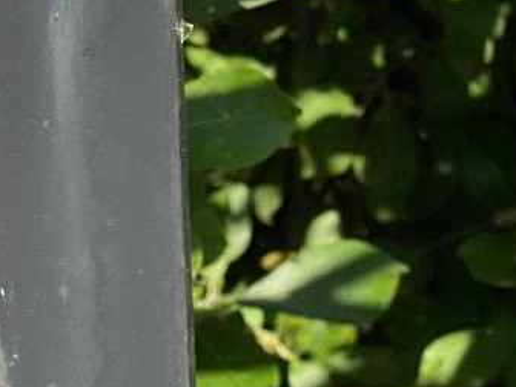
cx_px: 95
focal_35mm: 223
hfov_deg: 8.9
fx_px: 3324
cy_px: -167
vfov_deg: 6.6
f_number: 2
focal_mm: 6
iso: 20
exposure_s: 1/1453
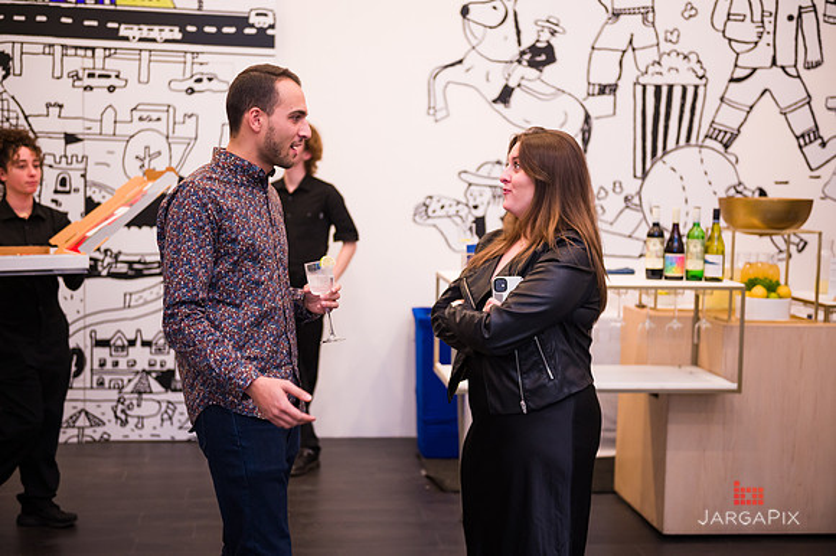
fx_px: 1207
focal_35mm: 52
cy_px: 278
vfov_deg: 26.0
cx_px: 418
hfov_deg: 38.2
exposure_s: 1/200
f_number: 3.2
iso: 1600
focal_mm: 52
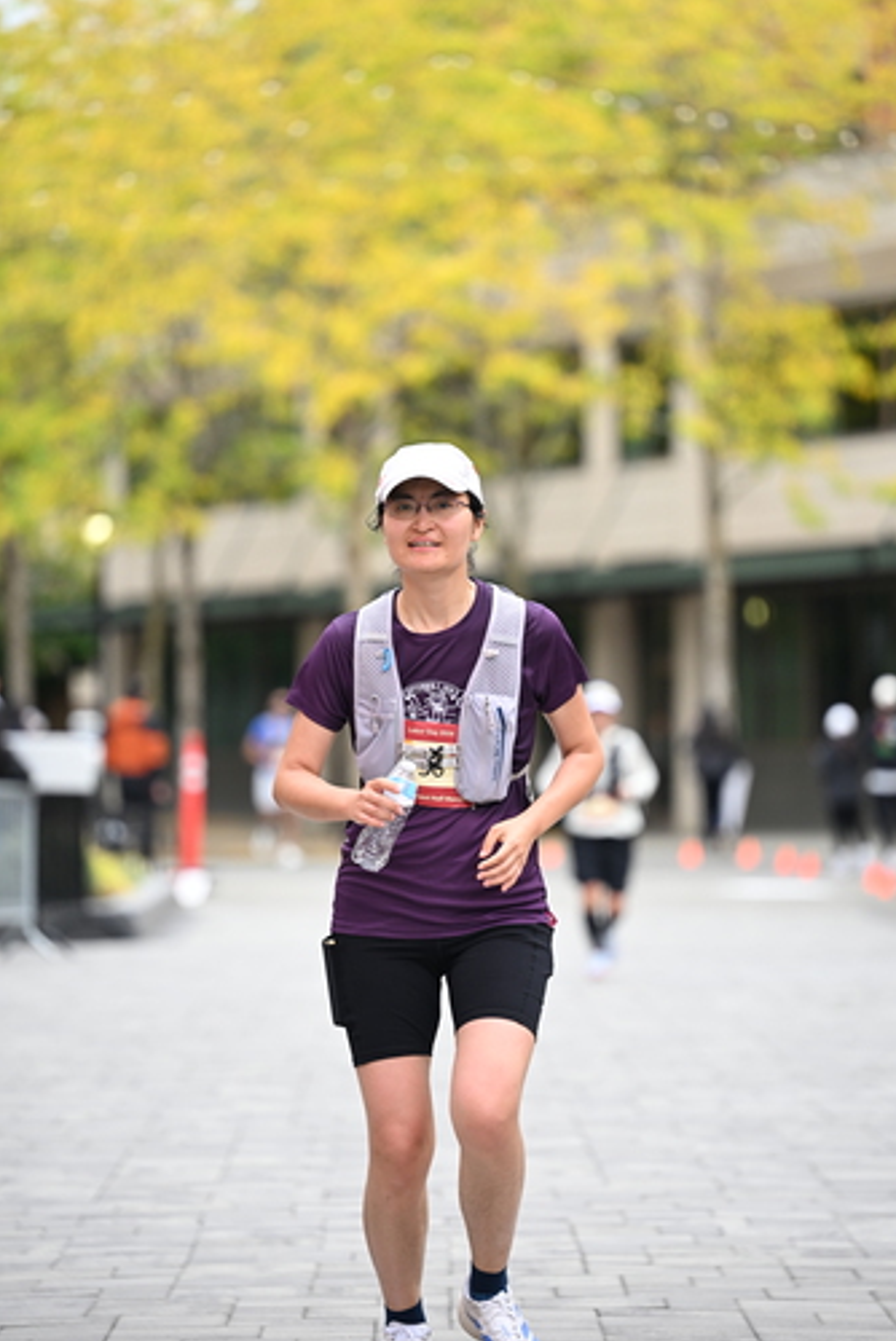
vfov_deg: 11.7
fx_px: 6561
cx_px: 490
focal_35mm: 176
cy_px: 668
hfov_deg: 7.8
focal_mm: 160
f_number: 2.8
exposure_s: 1/1600
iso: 640
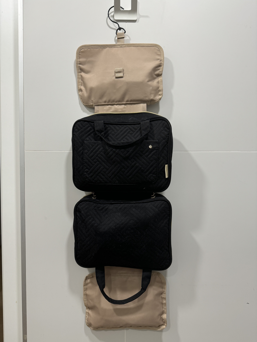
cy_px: 171
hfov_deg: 56.8
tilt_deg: -3.0
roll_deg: +0.5
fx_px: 238
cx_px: 128
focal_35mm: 24
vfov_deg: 71.6
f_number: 1.78
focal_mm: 6.76
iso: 160
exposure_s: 1/50
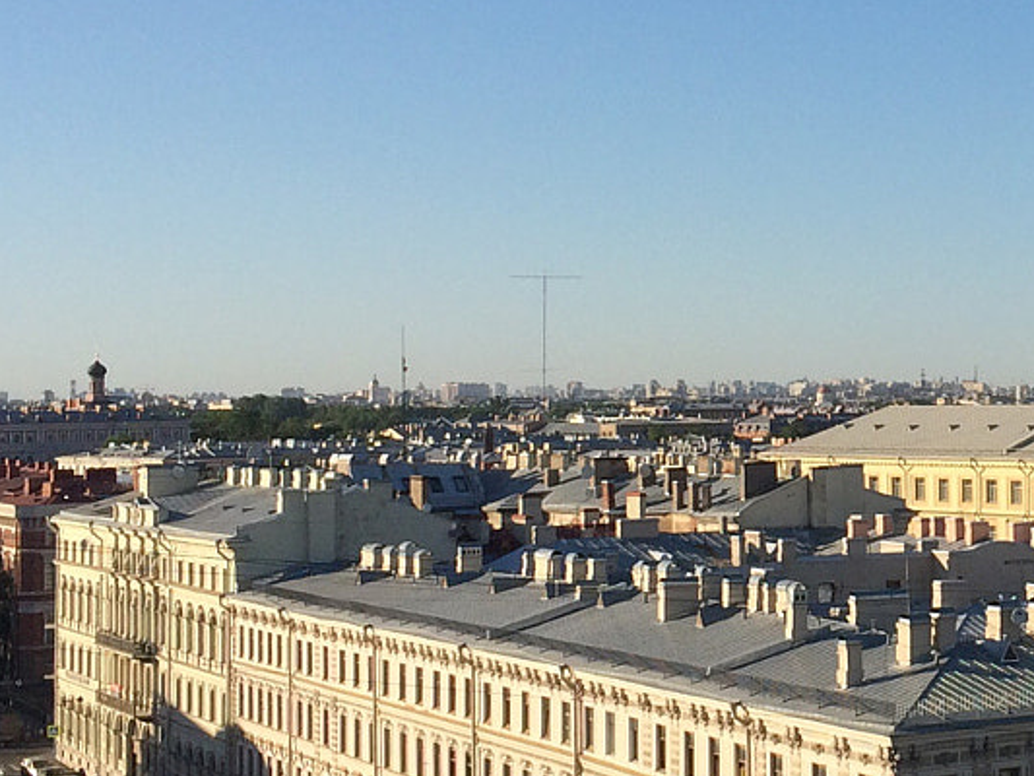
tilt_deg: +1.9
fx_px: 2599
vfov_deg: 17.0
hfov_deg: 21.5
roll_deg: +1.1
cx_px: 1082
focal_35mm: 87
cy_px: 291
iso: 32
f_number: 2.2
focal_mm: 4.15
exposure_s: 1/2283
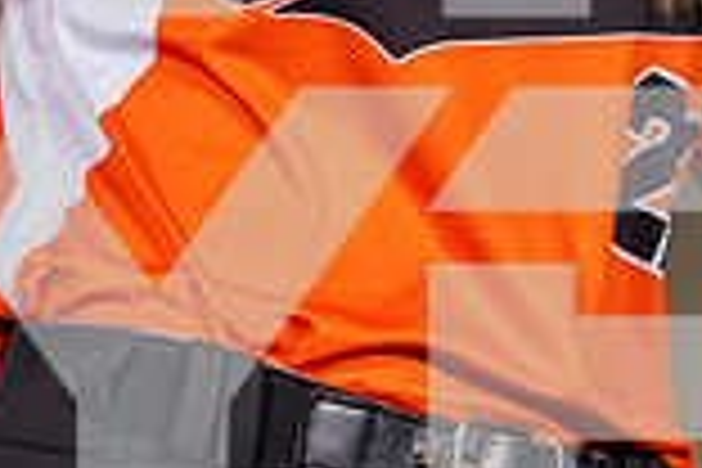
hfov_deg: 8.1
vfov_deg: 5.4
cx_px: 356
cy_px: -218
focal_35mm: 253
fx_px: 4933
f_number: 5.6
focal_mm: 68
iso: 200
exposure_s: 1/200
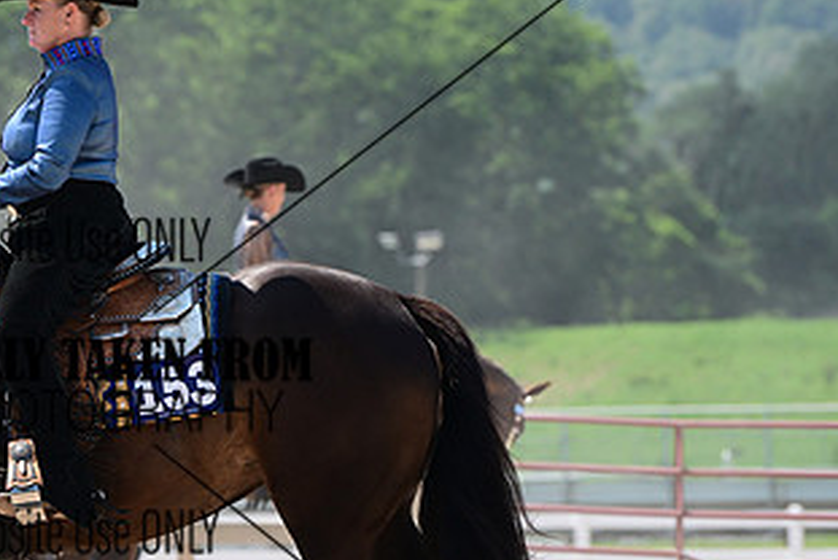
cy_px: 381
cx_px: 78
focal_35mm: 345
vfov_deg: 4.0
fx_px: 8038
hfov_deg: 6.0
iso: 800
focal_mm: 185
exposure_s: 1/2543
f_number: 5.6
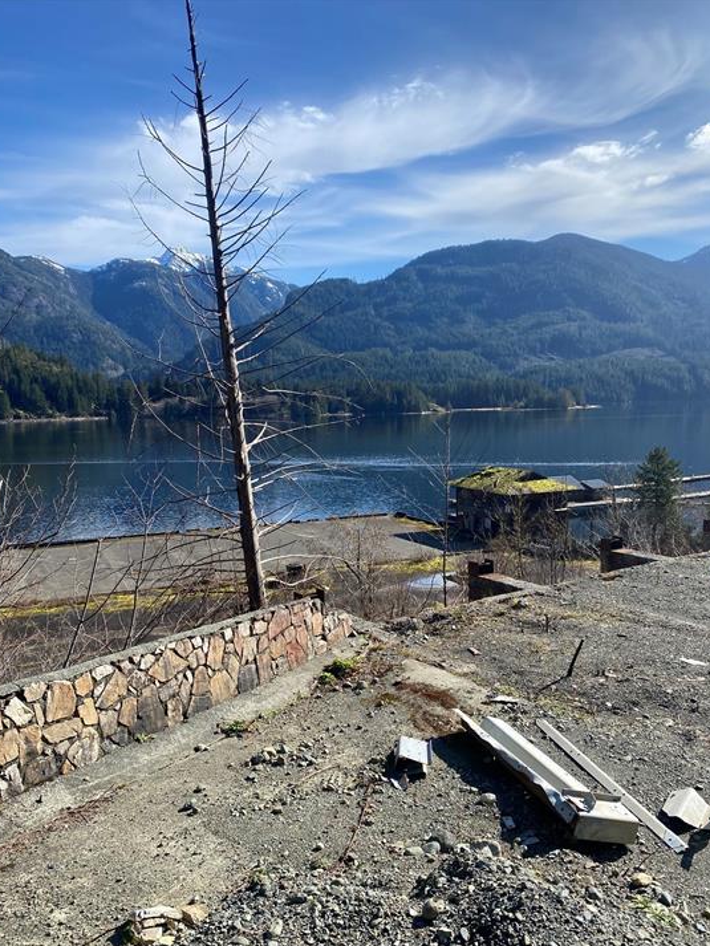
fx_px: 766
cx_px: 365
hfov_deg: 49.8
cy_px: 507
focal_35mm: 28
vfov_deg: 63.4
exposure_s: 1/2817
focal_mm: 4.25
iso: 32
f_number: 1.8
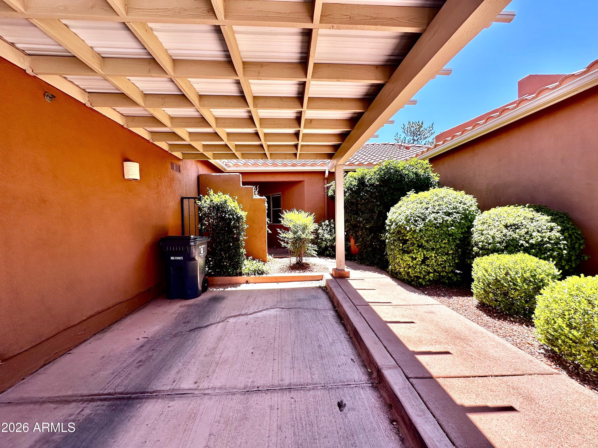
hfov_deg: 102.1
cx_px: 299
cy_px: 224
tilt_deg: -0.9
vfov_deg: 85.7
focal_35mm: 14
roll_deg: +0.2
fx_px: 242
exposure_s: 1/302
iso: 40
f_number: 2.2
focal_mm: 2.22
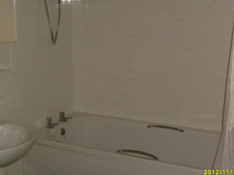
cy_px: 69
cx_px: 120
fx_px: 352
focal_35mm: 52
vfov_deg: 28.0
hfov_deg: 36.8
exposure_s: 1/45
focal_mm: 5.8
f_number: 2.8
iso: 100
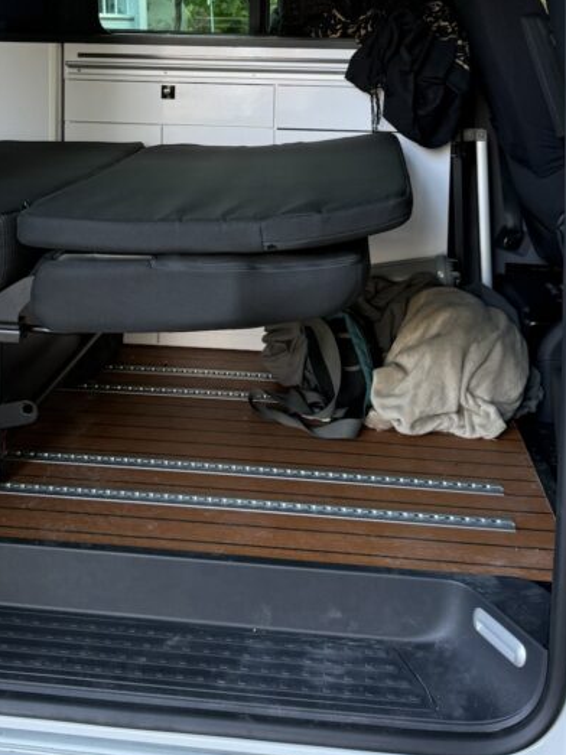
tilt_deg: -3.7
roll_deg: +2.4
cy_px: 130
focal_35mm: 47
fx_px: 1025
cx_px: 227
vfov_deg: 38.6
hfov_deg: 30.8
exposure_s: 1/137
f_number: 1.78
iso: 200
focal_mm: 6.76
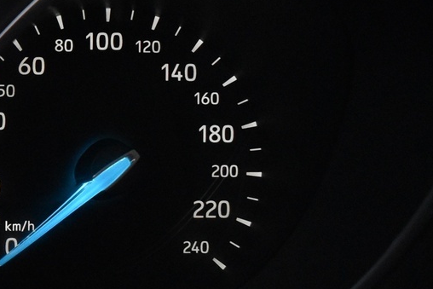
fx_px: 1035
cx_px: -248
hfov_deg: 19.9
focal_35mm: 86
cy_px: 72
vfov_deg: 15.8
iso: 3200
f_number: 4.5
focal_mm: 18
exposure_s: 1/80
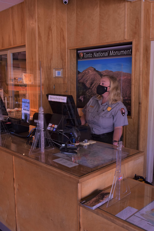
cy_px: 116
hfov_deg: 36.9
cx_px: 77
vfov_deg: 53.1
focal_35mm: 36
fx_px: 231
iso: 800
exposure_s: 1/160
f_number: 4.5
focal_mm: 24
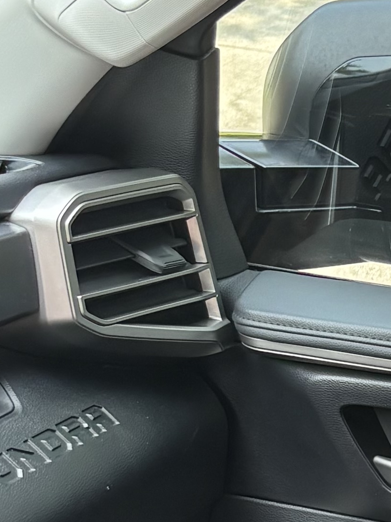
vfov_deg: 14.5
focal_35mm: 135
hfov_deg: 10.2
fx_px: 2033
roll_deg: -5.3
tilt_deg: -17.6
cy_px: 466
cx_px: 770
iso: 80
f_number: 1.6
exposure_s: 1/121
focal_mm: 5.96
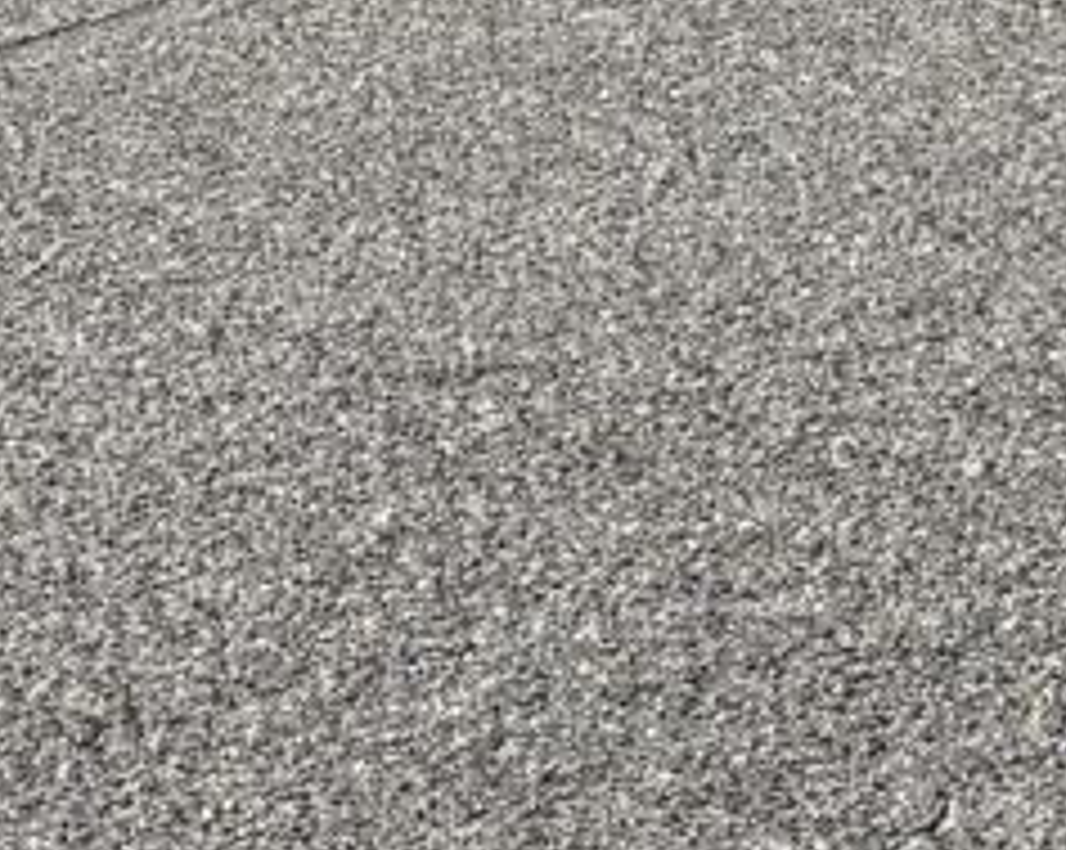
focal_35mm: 198
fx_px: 6239
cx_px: 418
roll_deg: +1.8
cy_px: -1943
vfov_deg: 6.8
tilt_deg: +3.7
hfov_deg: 9.8
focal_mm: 6.76
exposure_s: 1/4167
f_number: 1.78
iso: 80
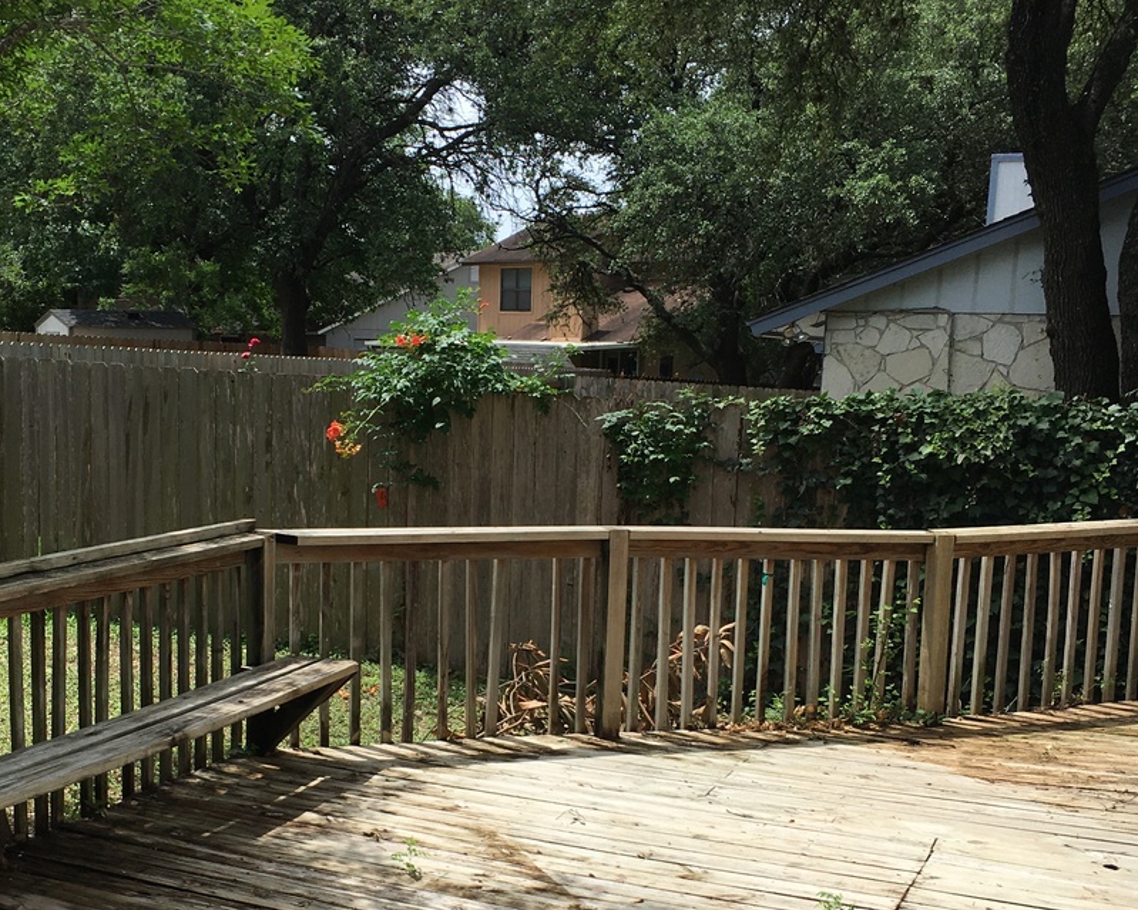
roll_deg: -2.0
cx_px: 432
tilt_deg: -9.9
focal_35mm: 51
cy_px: 647
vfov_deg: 29.4
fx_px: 1717
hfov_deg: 36.5
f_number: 2.2
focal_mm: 4.15
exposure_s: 1/1040
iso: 25
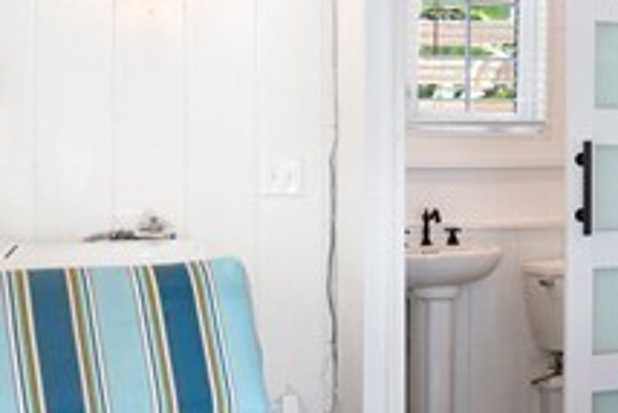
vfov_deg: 18.0
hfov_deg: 22.0
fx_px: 1306
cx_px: 936
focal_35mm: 76
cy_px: 170
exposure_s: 1/15
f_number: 4
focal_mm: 15
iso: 720
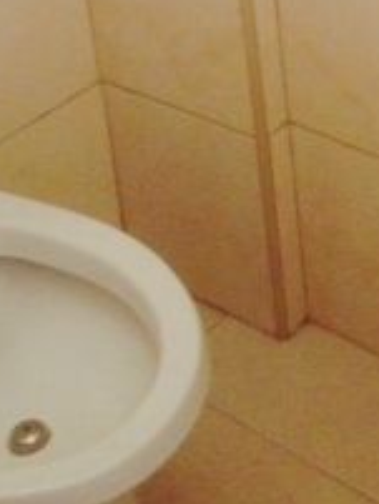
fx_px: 1531
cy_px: -133
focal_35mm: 105
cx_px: 336
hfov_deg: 14.0
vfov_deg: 17.6
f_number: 2.4
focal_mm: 4.12
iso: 125
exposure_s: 1/20
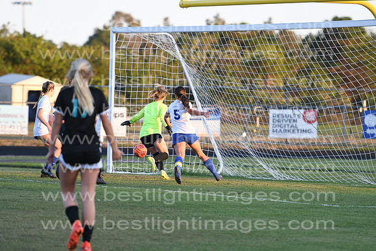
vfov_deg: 5.6
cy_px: 126
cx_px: 188
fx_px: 2585
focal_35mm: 248
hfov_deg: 8.3
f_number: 2.8
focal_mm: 165
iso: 360
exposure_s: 1/800
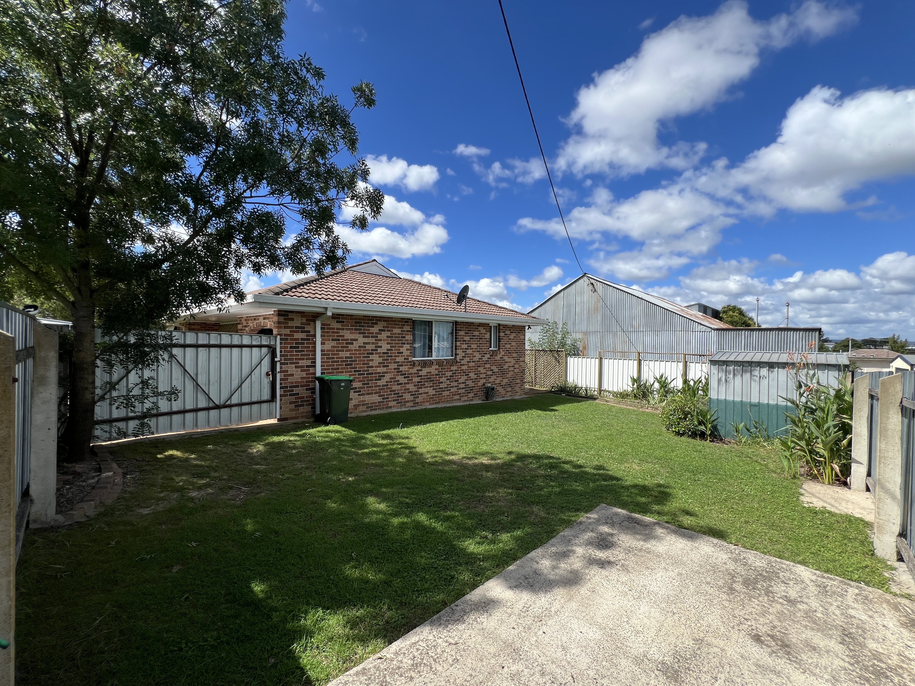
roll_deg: -0.8
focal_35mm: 13
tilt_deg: -1.1
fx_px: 344
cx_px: 458
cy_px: 343
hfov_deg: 106.2
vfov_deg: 89.9
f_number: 1.8
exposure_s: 1/1623
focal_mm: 1.57
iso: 32
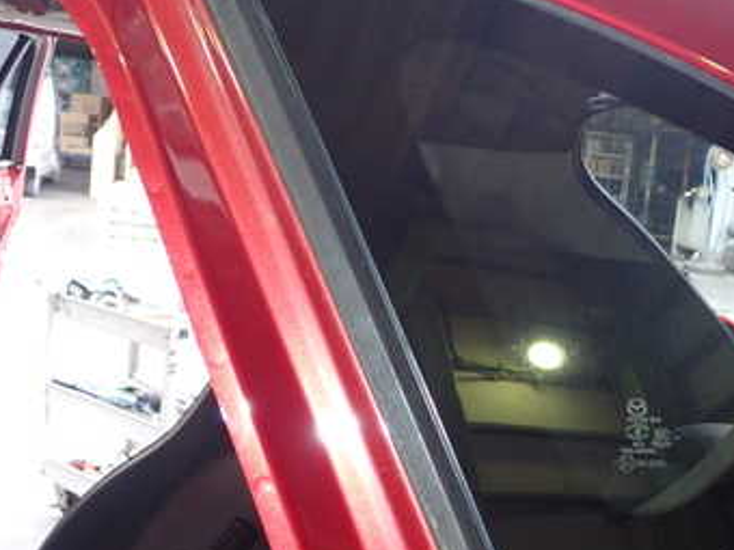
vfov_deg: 27.5
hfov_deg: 35.5
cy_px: 306
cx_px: 538
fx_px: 1124
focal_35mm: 53
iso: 200
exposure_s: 1/30
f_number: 2.3
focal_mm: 5.4
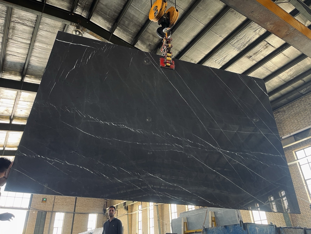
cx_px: 156
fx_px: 234
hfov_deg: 67.3
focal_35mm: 26
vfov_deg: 53.1
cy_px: 117
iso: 160
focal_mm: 5.1
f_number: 1.6
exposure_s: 1/60
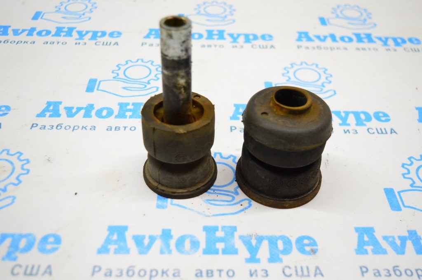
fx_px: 474
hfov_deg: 48.0
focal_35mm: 40
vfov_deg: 33.0
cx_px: 211
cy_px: 140
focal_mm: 27
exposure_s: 1/320
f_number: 4
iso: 3200
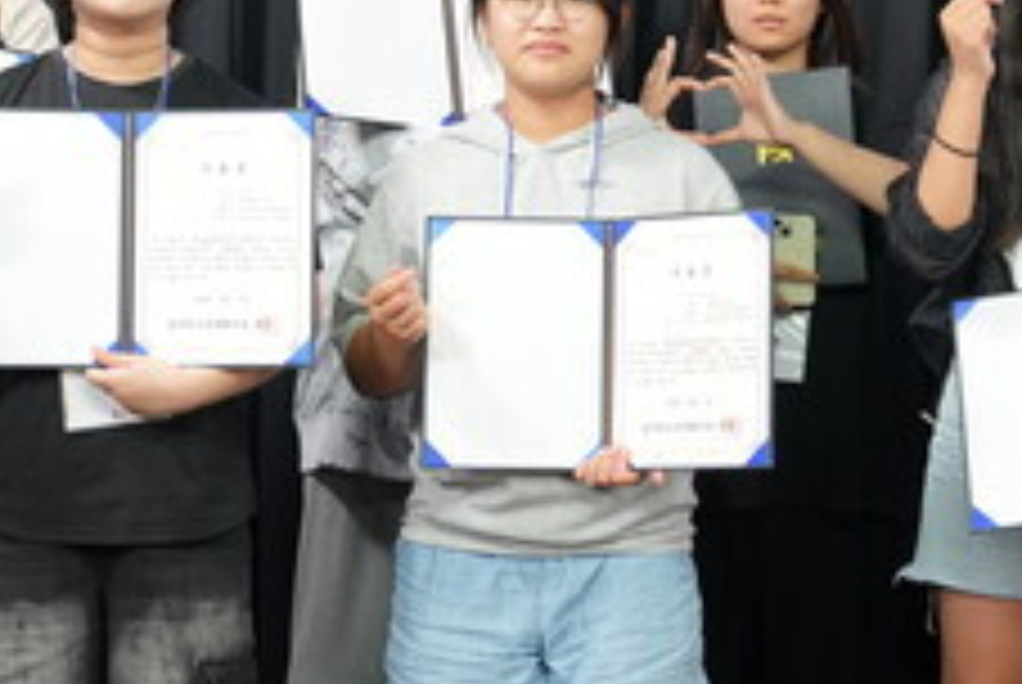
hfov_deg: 21.4
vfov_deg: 14.4
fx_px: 2700
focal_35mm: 95
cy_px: 162
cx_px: 621
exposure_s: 1/60
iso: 200
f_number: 2.8
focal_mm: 36
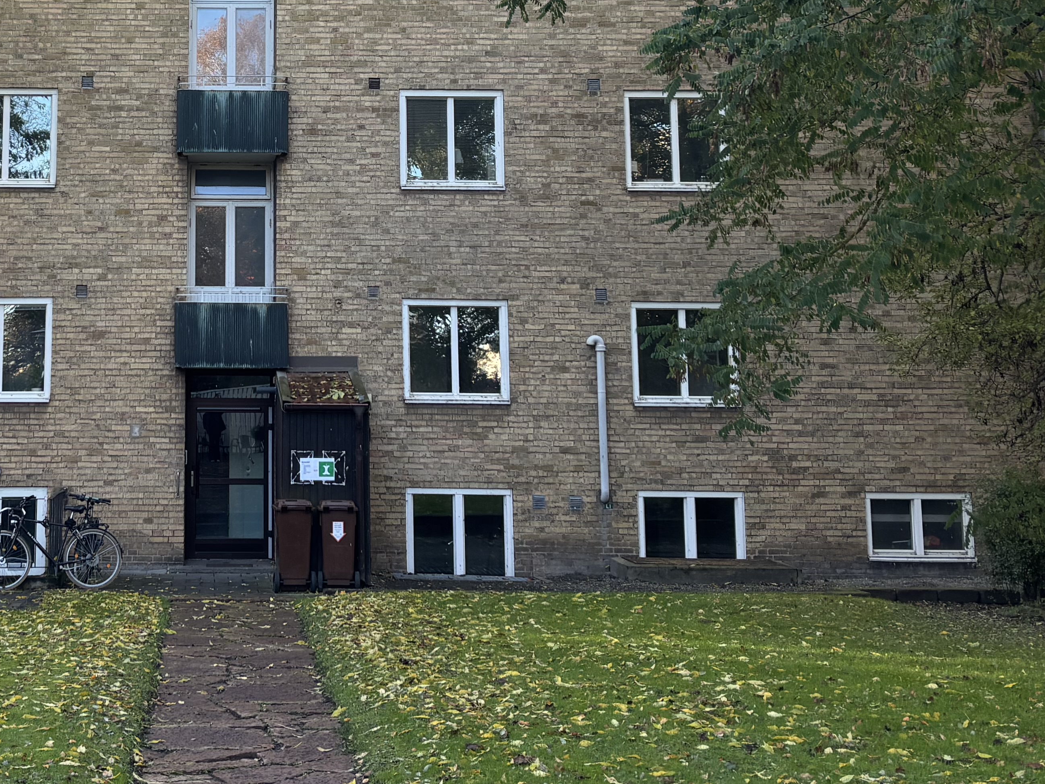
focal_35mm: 57
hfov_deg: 33.1
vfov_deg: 25.1
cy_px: 131
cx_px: 248
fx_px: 1721
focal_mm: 5.96
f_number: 1.6
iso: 40
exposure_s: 1/197
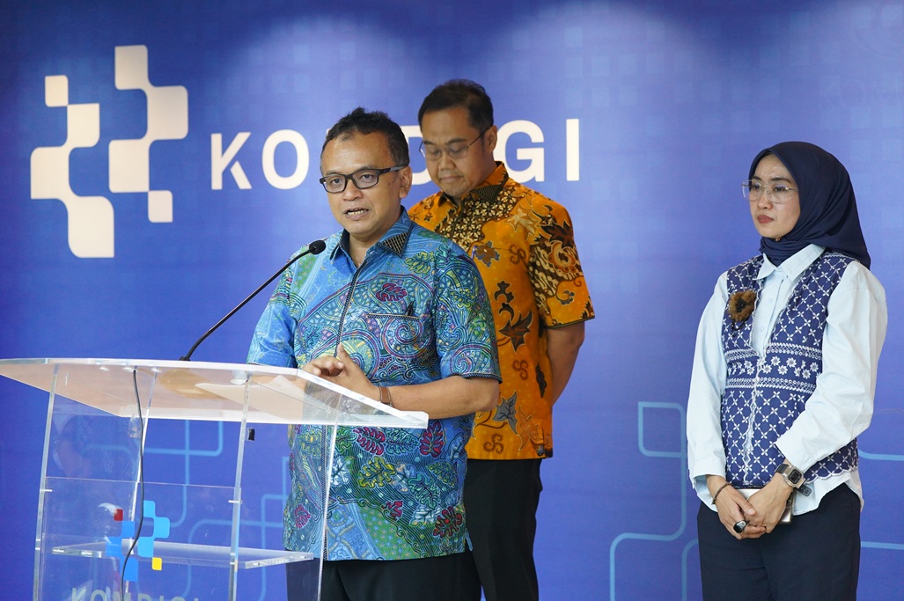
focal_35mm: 100
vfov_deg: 13.7
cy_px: 300
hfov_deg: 20.4
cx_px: 452
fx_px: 2509
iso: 4000
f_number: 4.5
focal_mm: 100
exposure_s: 1/60
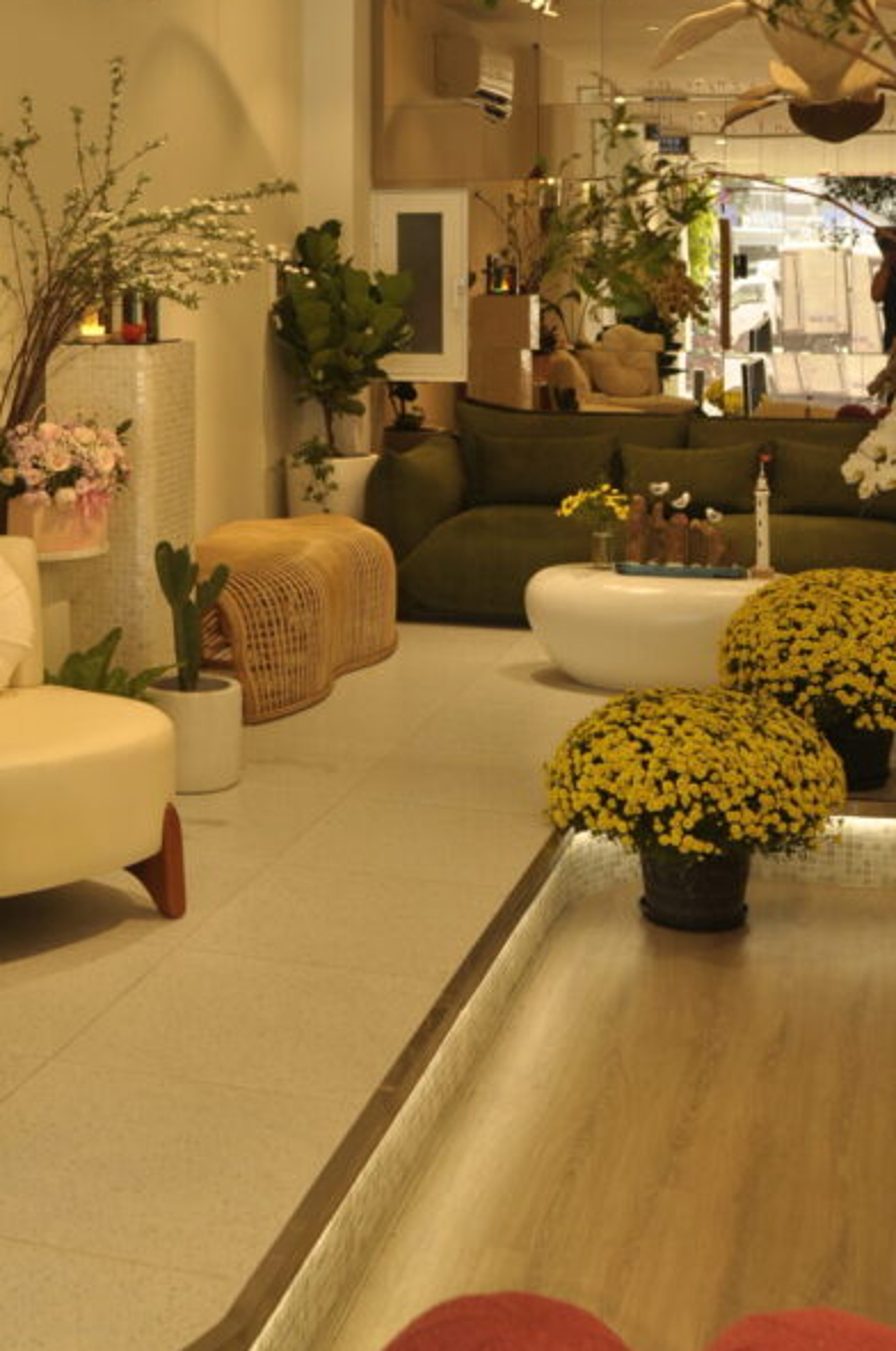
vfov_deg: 37.0
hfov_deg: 25.4
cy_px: 279
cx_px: 155
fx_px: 1948
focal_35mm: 52
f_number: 3.5
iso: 200
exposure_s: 1/100
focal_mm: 20
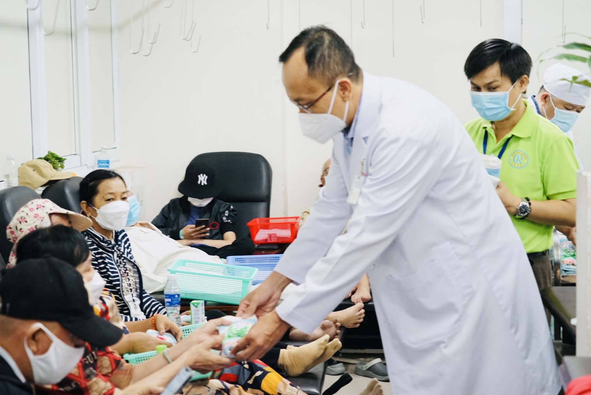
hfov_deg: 28.8
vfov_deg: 19.5
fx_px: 1150
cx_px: 296
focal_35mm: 70
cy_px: 198
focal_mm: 70
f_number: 5.6
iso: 4000
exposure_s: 1/80
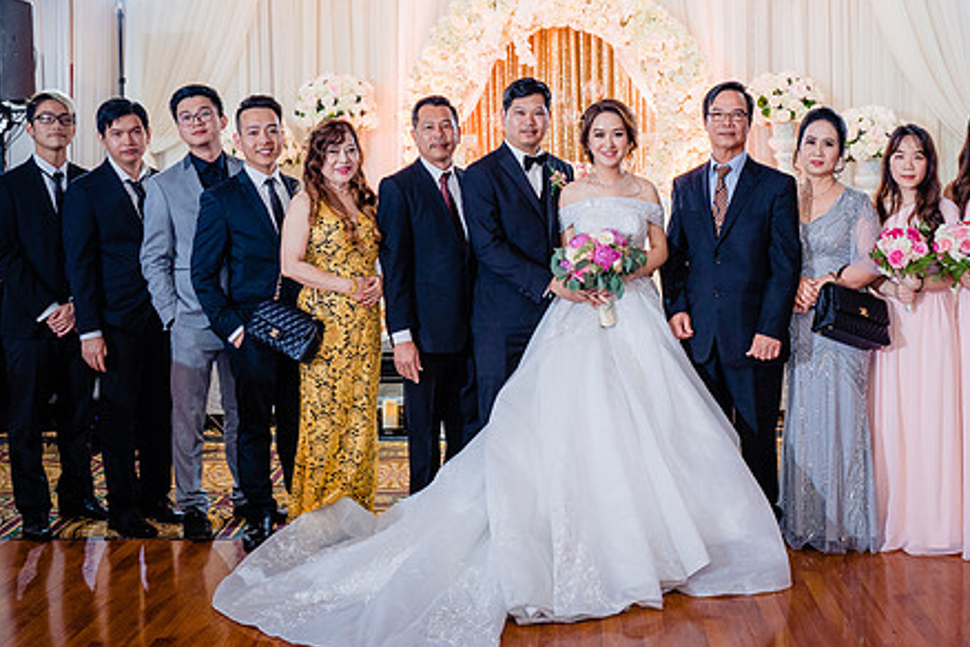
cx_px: 575
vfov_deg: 27.4
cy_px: 220
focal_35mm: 49
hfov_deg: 40.2
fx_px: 1320
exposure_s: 1/160
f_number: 3.5
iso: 800
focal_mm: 33
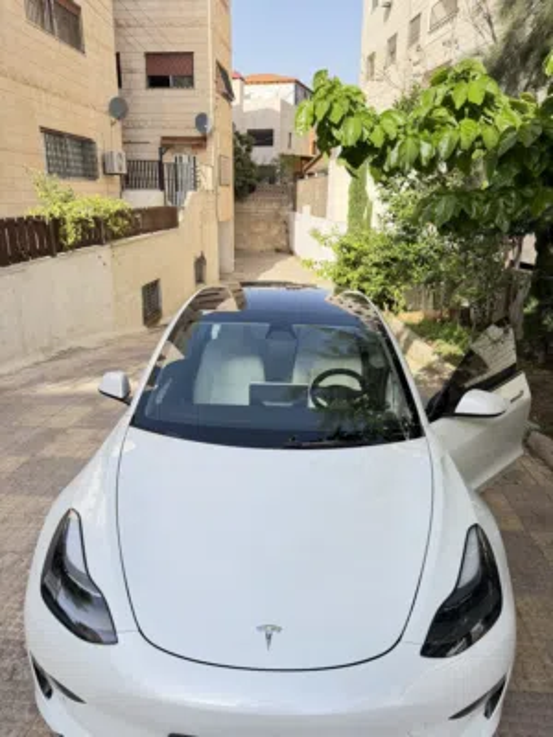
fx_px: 511
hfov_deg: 56.8
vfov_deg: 71.6
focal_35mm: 24
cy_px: 368
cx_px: 276
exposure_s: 1/1410
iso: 100
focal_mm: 6.76
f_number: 1.78
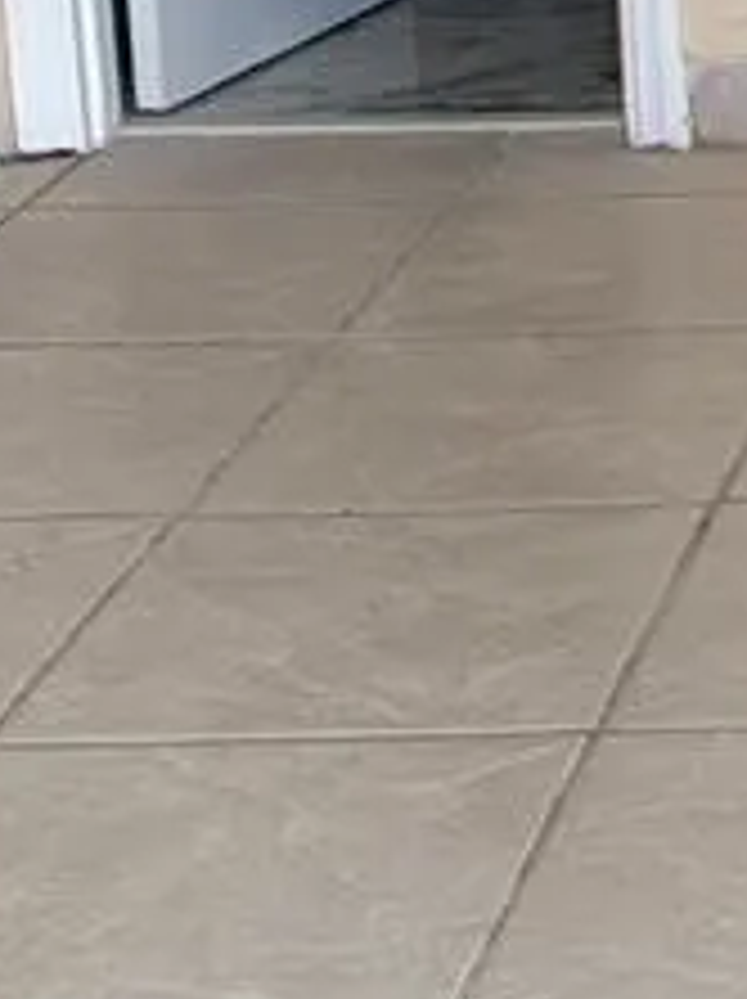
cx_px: 1814
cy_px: -248
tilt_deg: -11.5
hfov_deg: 9.9
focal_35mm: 130
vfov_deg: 14.6
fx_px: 3748
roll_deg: -0.4
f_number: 1.78
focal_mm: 6.76
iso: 125
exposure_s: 1/121
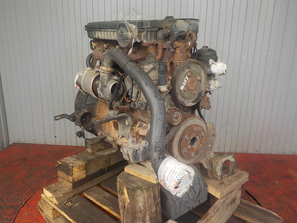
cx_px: 148
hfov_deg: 60.0
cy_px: 112
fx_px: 257
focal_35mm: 30
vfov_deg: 46.8
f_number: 3.3
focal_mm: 4.1
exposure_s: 1/30
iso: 125
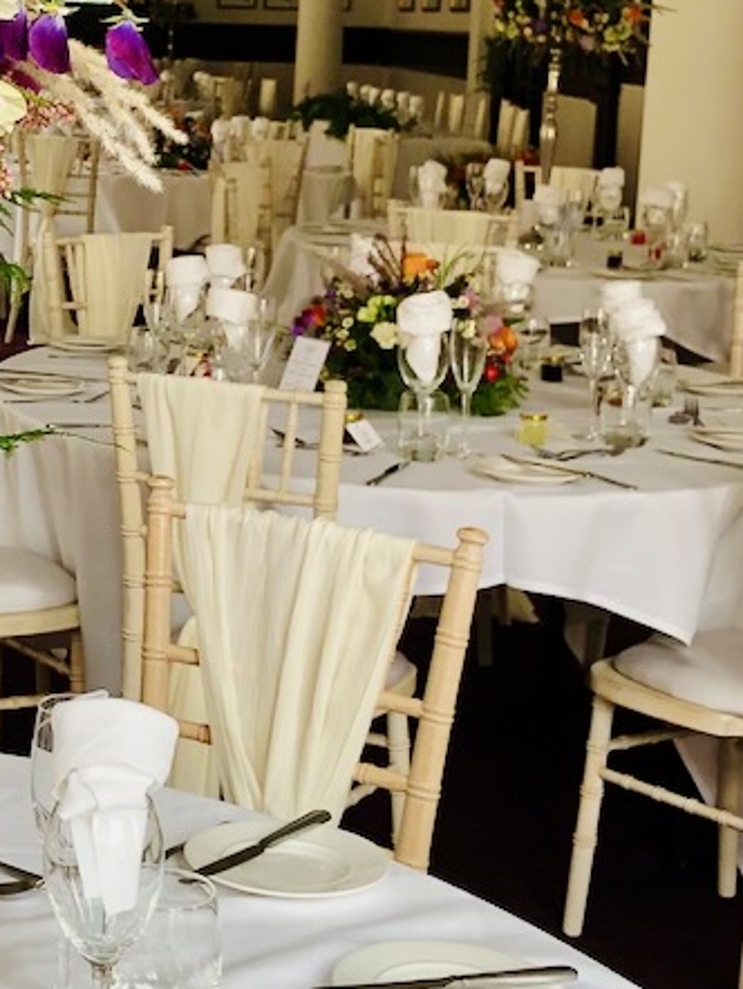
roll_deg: -0.9
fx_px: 2316
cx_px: -20
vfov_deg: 24.0
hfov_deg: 17.7
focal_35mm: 81
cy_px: 327
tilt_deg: -6.8
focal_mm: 4
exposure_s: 1/120
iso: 32
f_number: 1.8
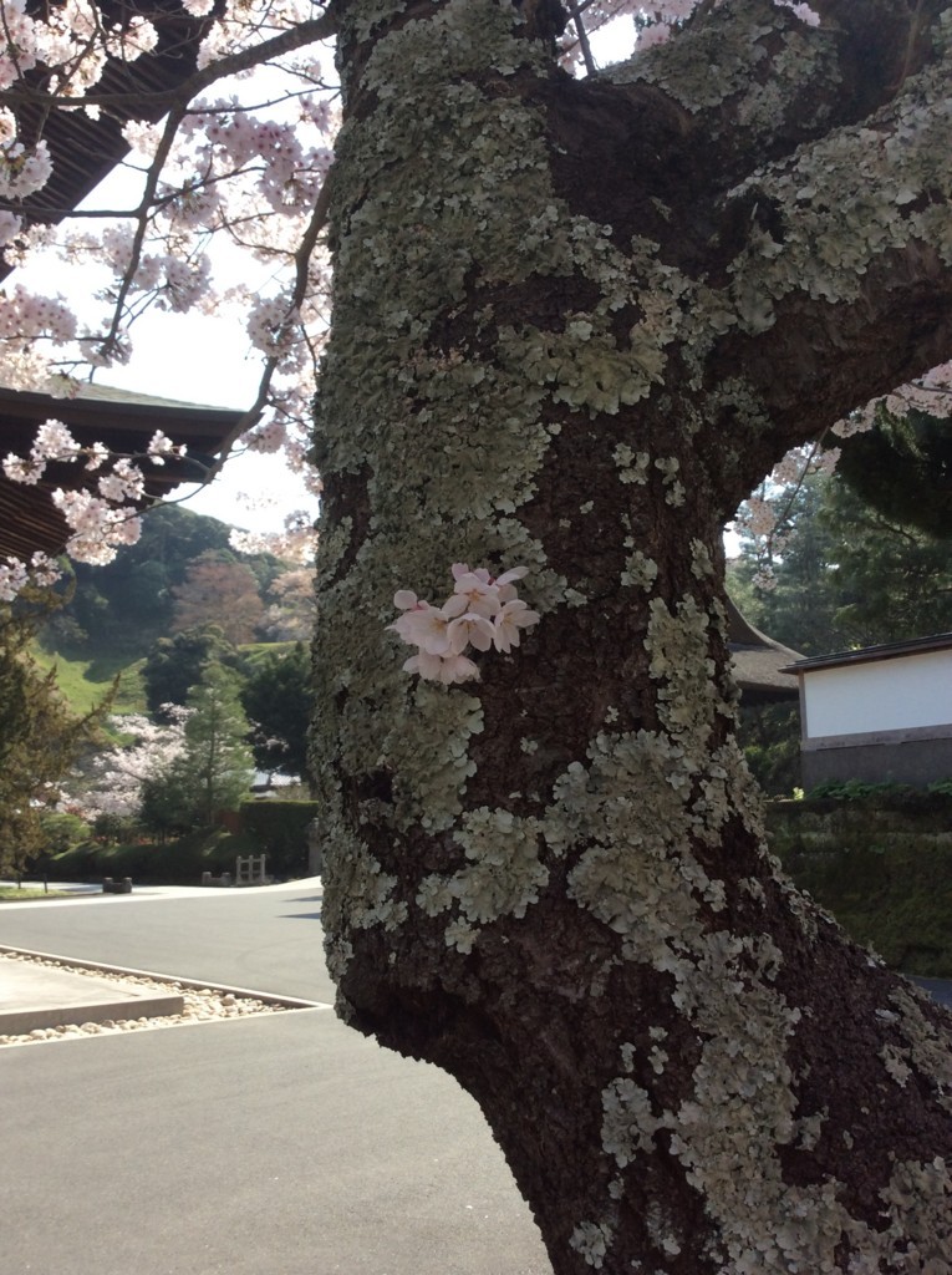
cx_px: 476
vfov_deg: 56.9
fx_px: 1176
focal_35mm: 32
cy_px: 638
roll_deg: +0.8
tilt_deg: +11.3
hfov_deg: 44.1
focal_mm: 3.3
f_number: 2.4
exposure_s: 1/590
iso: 32
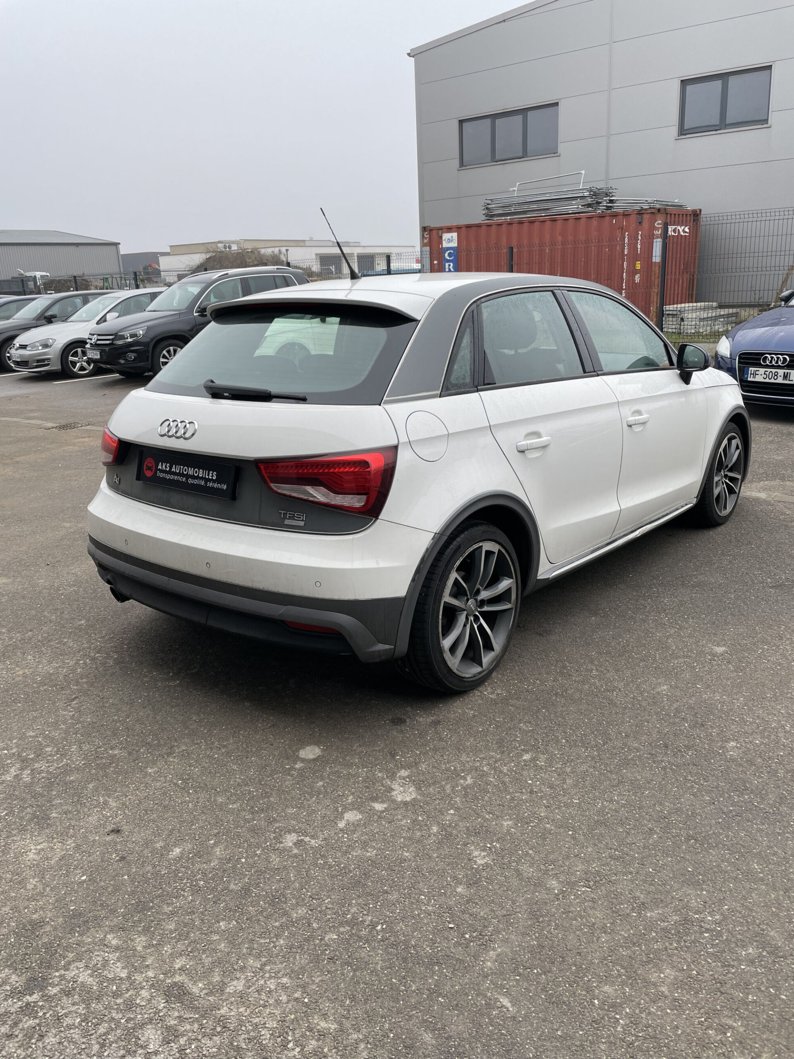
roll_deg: +2.5
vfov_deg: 67.3
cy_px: 530
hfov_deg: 53.1
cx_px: 397
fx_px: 795
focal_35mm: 26
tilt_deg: -14.5
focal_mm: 4.2
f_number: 1.6
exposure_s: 1/558
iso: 32
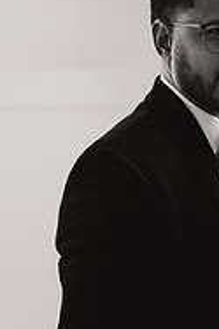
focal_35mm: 120
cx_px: 206
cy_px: 200
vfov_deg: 17.1
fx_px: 1097
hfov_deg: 11.3
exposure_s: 1/400
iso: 250
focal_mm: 50
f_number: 2
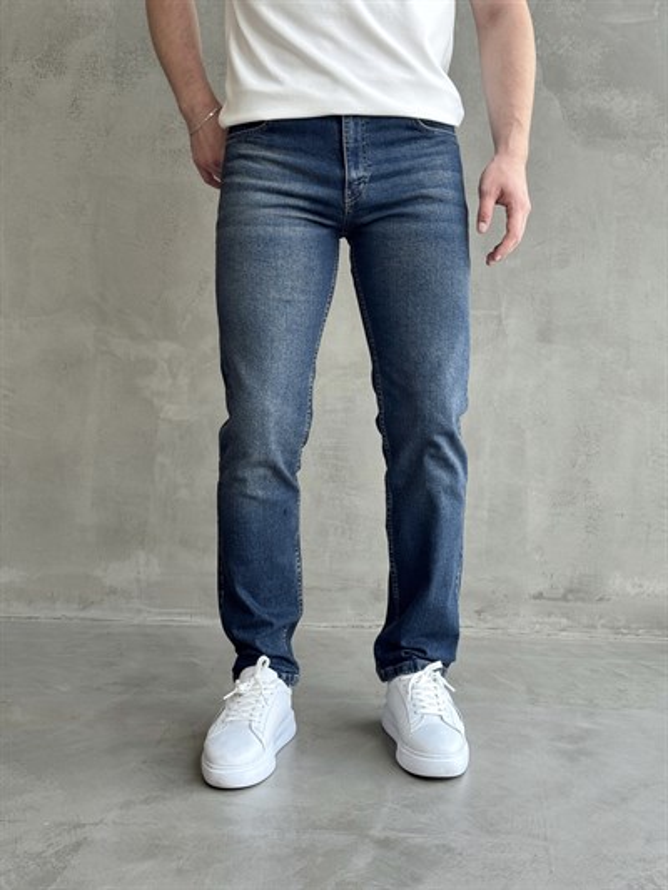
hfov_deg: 30.3
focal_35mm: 48
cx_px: 334
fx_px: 1235
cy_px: 445
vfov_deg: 39.6
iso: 64
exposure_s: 1/229
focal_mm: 6.76
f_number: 1.78
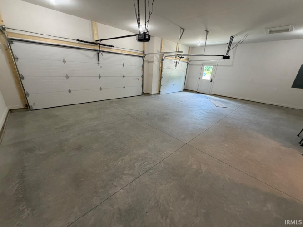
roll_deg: -3.5
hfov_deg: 102.1
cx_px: 152
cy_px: 114
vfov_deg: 85.7
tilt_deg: -19.2
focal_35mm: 14
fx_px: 123
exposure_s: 1/60
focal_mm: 2.22
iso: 400
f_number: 2.2
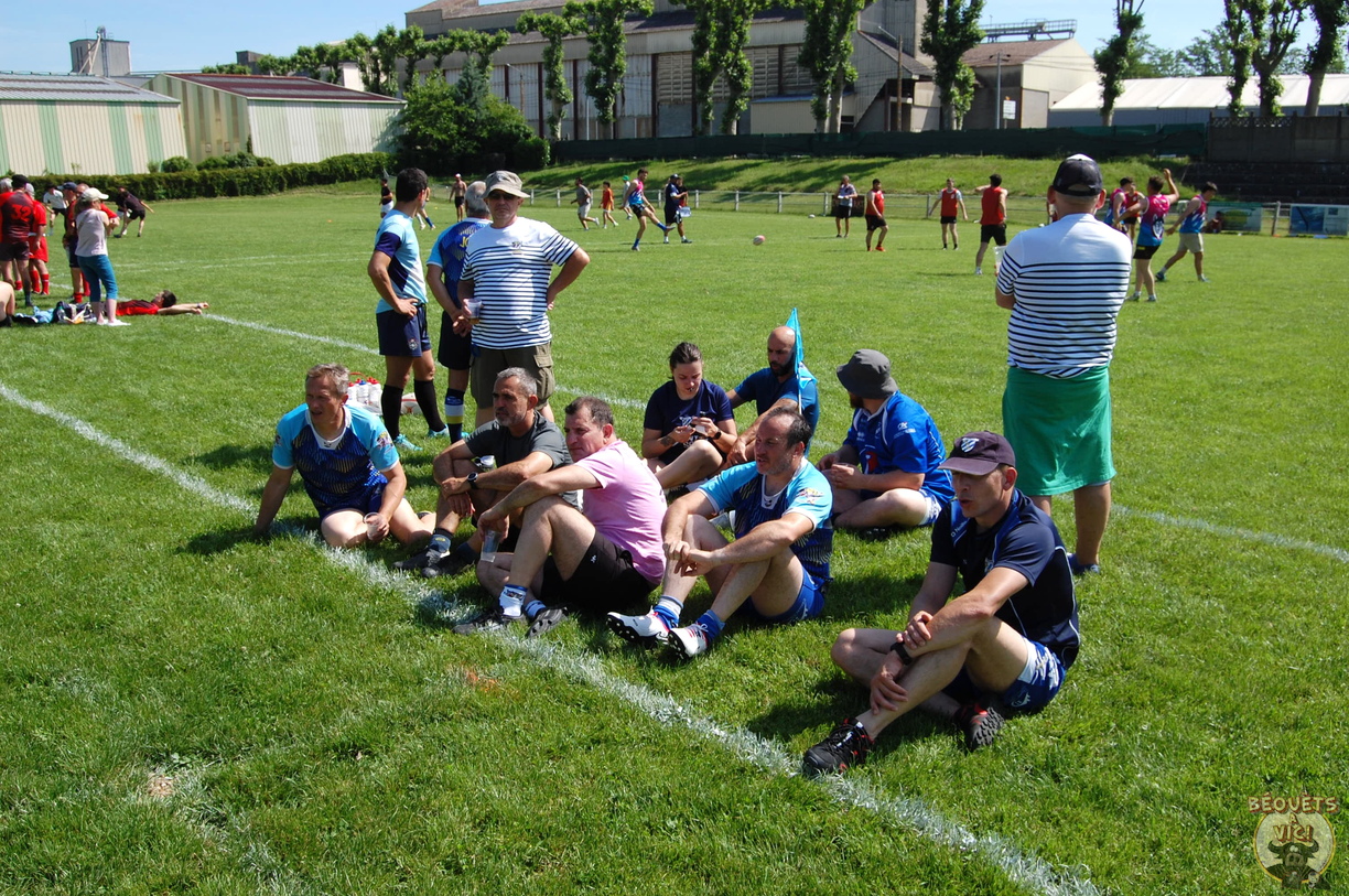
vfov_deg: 39.9
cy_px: 448
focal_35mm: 33
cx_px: 674
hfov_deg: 57.3
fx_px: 1235
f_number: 9
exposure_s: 1/320
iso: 200
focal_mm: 22
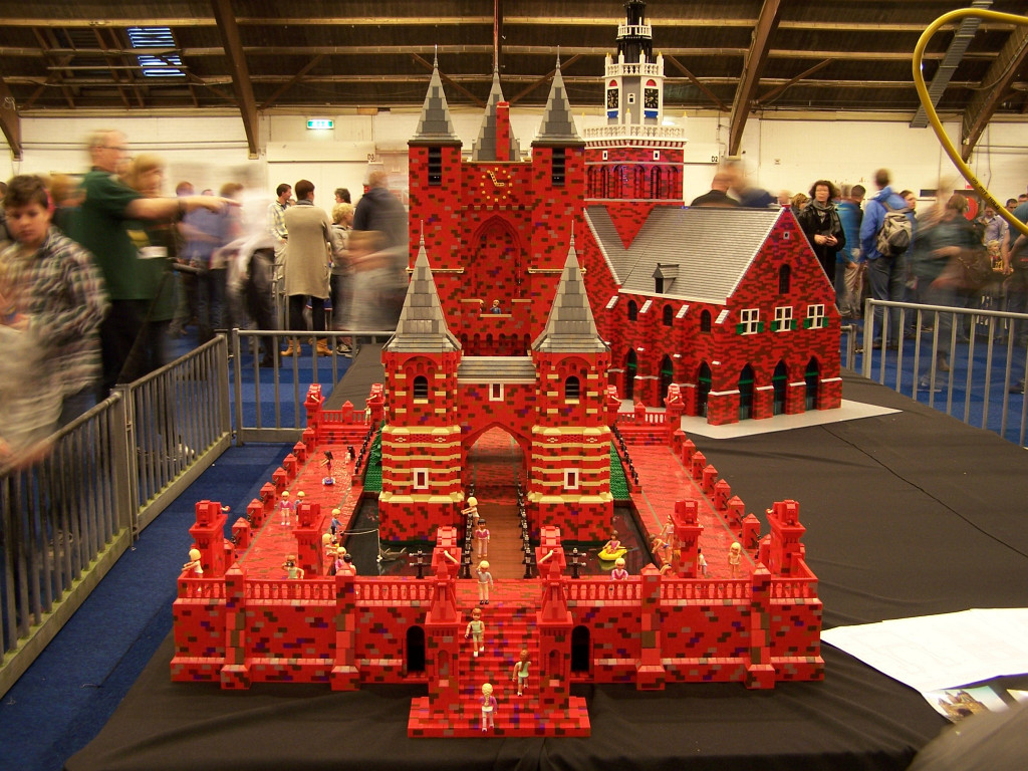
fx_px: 1128
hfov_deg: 49.0
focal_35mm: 38
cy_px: 386
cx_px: 514
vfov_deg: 37.7
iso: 80
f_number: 2.8
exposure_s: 1/2
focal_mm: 6.3
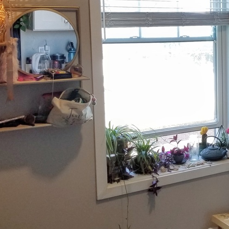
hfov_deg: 26.8
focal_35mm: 59
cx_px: 250
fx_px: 442
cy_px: 71
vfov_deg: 28.8
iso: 100
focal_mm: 4.25
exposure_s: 1/120
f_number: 1.7
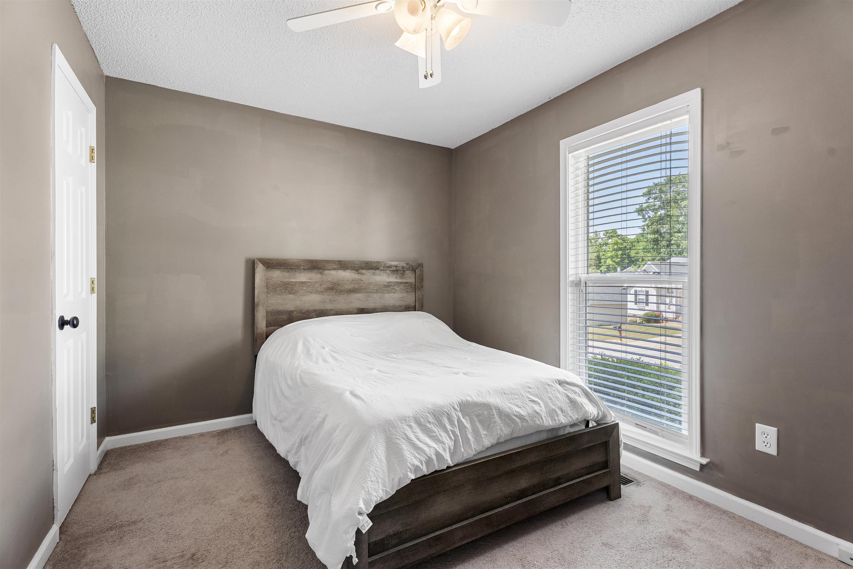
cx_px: 426
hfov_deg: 96.7
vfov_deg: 73.7
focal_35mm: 16
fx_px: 379
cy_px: 284
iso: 640
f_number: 8
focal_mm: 16
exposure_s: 1/4
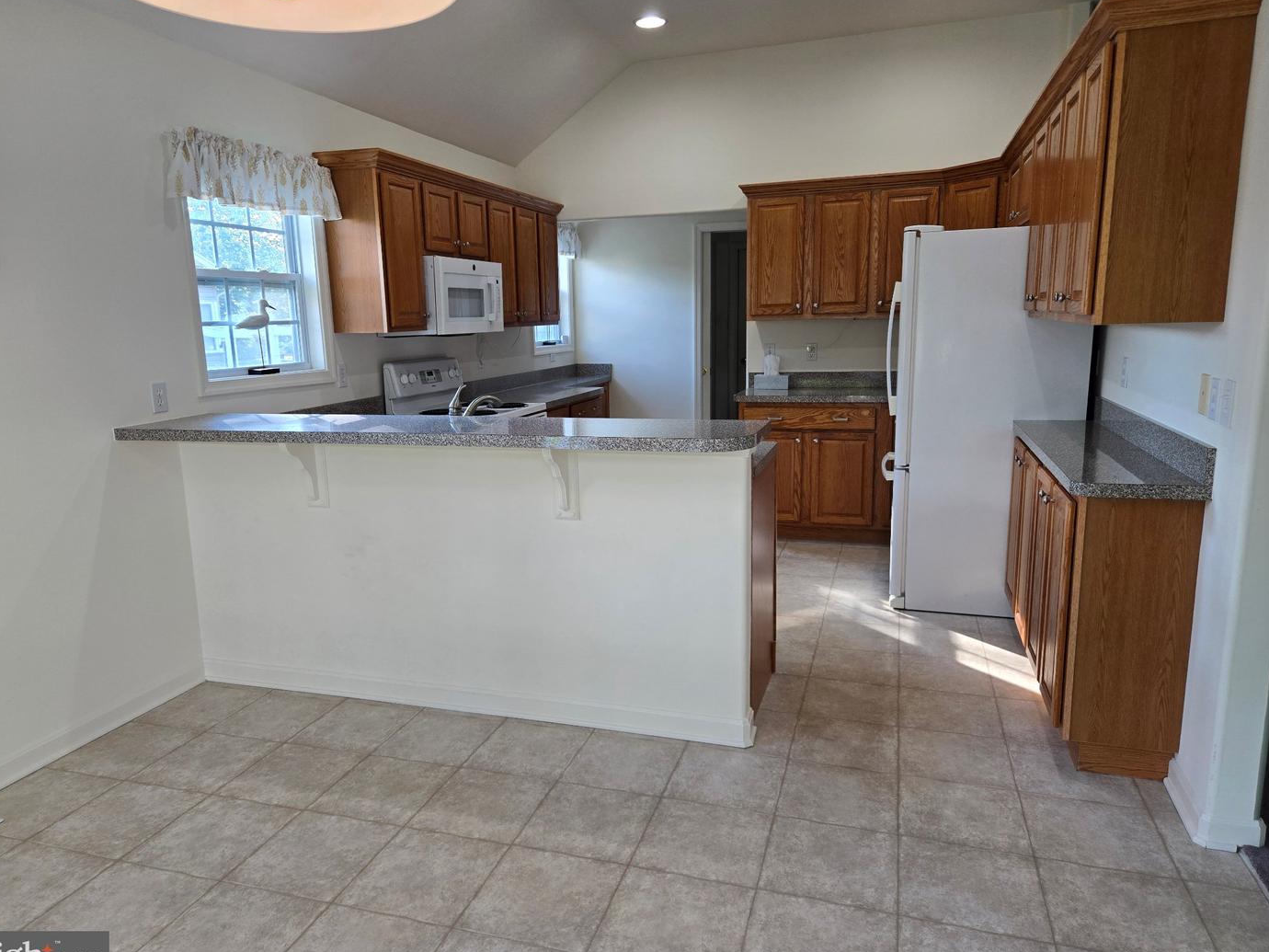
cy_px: 487
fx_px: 880
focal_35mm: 24
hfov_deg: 71.6
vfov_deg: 56.8
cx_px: 610
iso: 64
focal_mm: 5.4
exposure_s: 1/120
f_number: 1.8
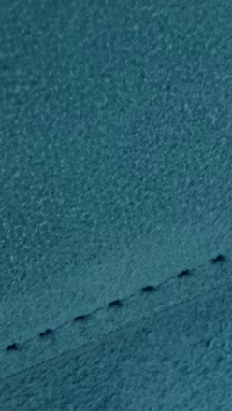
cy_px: 862
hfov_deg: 7.8
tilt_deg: -69.9
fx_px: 1660
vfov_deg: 12.3
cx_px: 364
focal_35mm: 152
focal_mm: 2.22
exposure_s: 1/121
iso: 80
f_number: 2.2
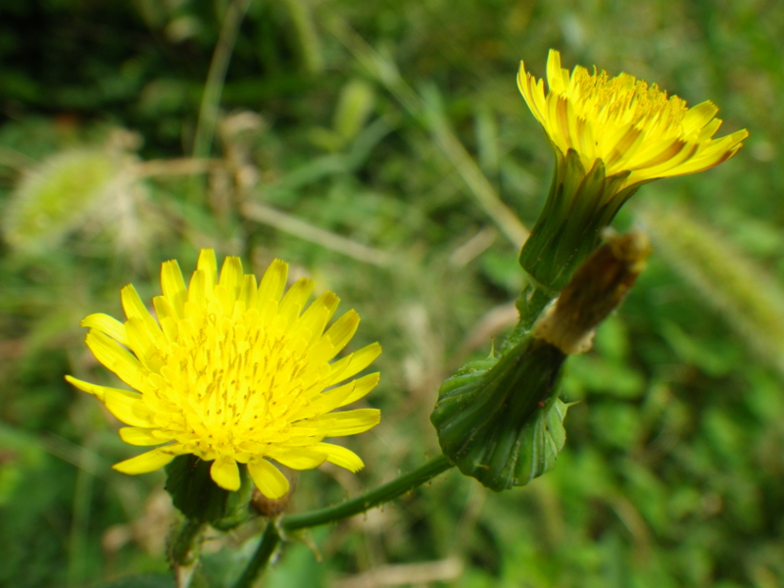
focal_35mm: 34
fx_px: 770
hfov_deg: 54.0
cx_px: 392
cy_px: 294
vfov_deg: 41.8
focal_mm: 6.1
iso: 80
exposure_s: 1/160
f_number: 4.6
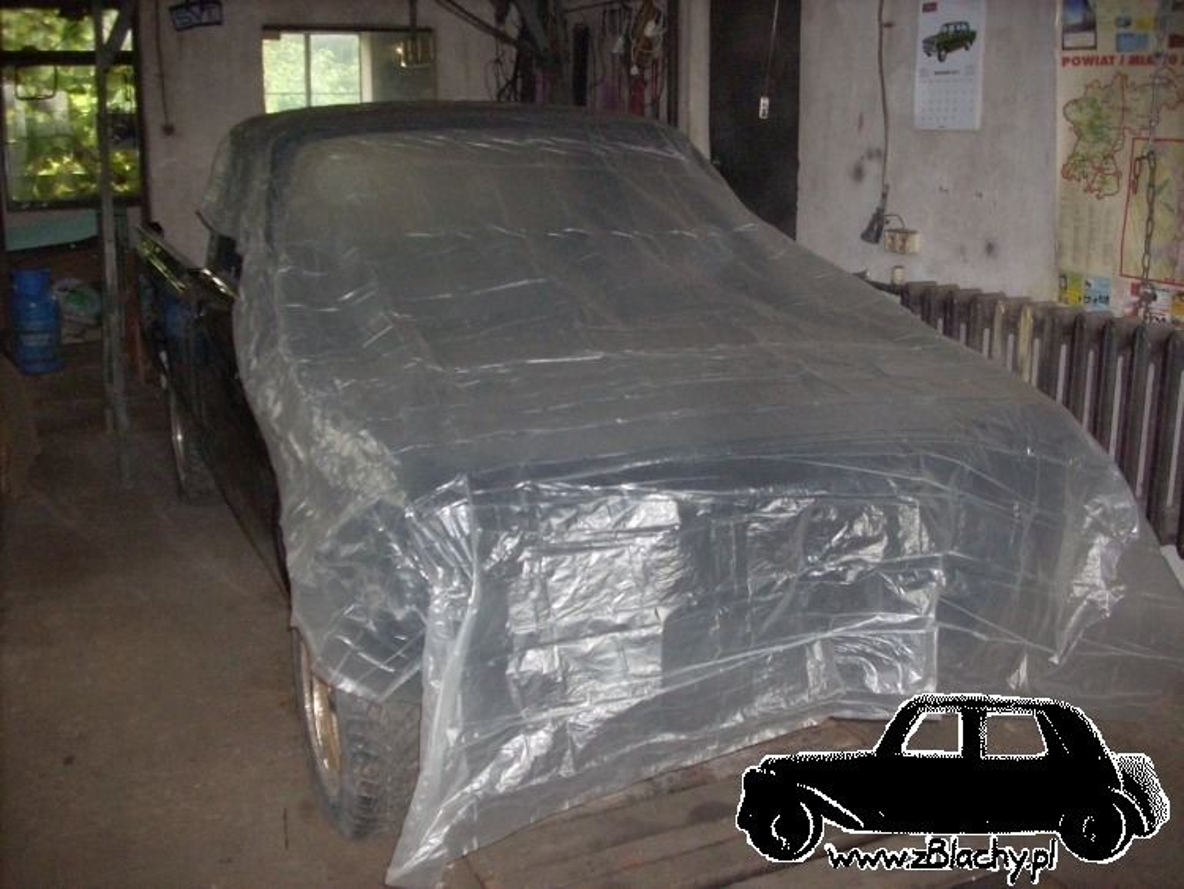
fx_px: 1266
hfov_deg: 50.1
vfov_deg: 38.7
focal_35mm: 37
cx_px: 592
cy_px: 444
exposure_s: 1/60
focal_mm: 6.2
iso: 400
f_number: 2.8
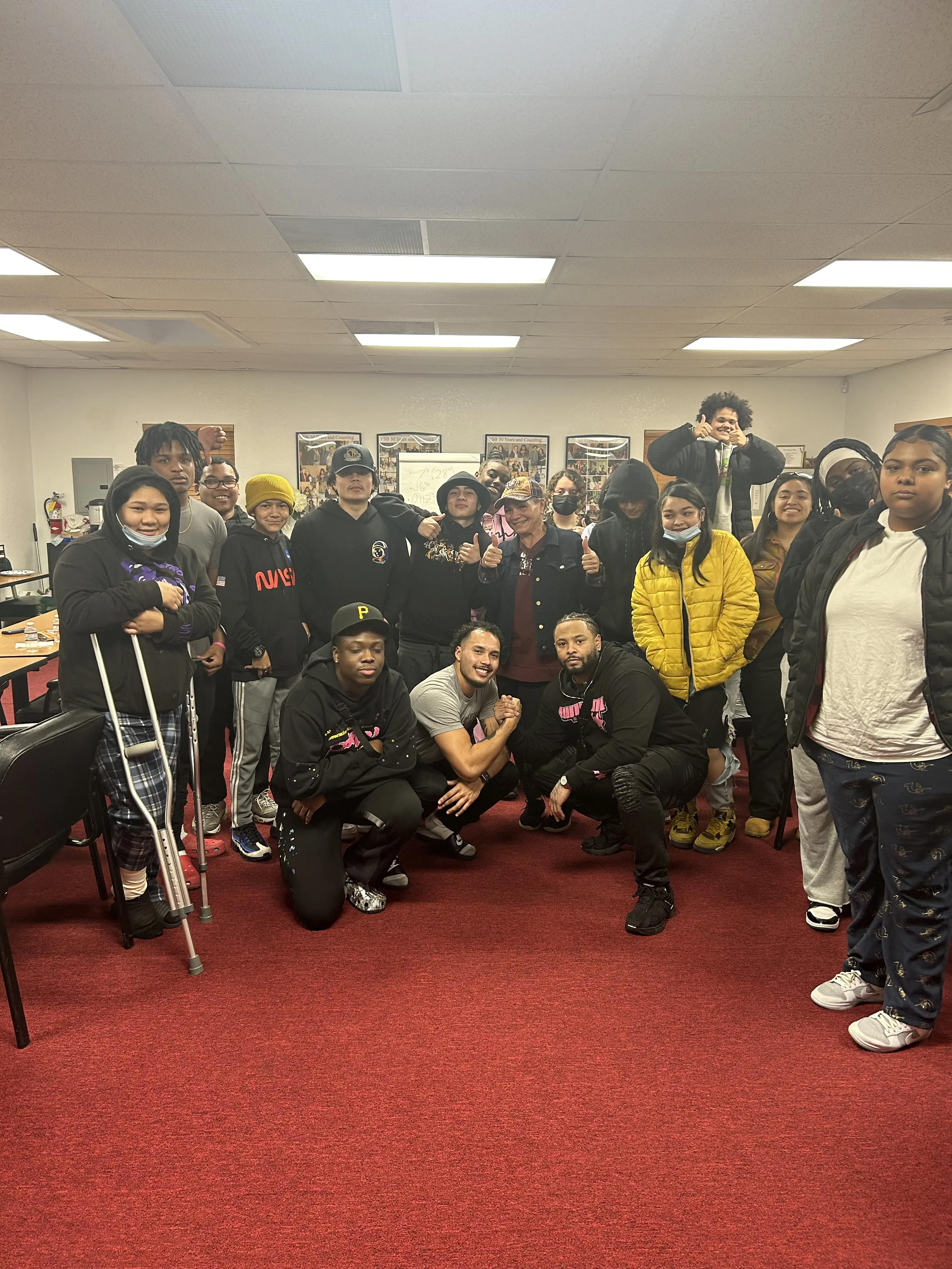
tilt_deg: -7.9
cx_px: 476
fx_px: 953
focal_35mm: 26
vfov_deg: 67.3
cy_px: 634
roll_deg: +0.7
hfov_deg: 53.1
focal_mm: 5.7
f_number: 1.5
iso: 125
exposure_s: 1/60
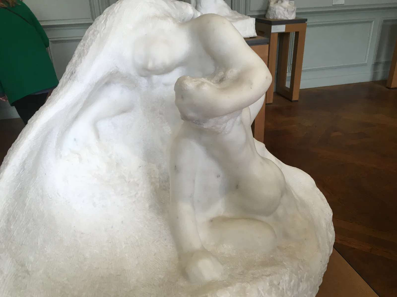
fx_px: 333
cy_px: 148
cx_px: 198
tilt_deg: -25.7
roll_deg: +1.6
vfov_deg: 48.2
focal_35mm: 29
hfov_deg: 61.7
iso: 40
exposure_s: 1/30
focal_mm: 4.15
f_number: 2.2
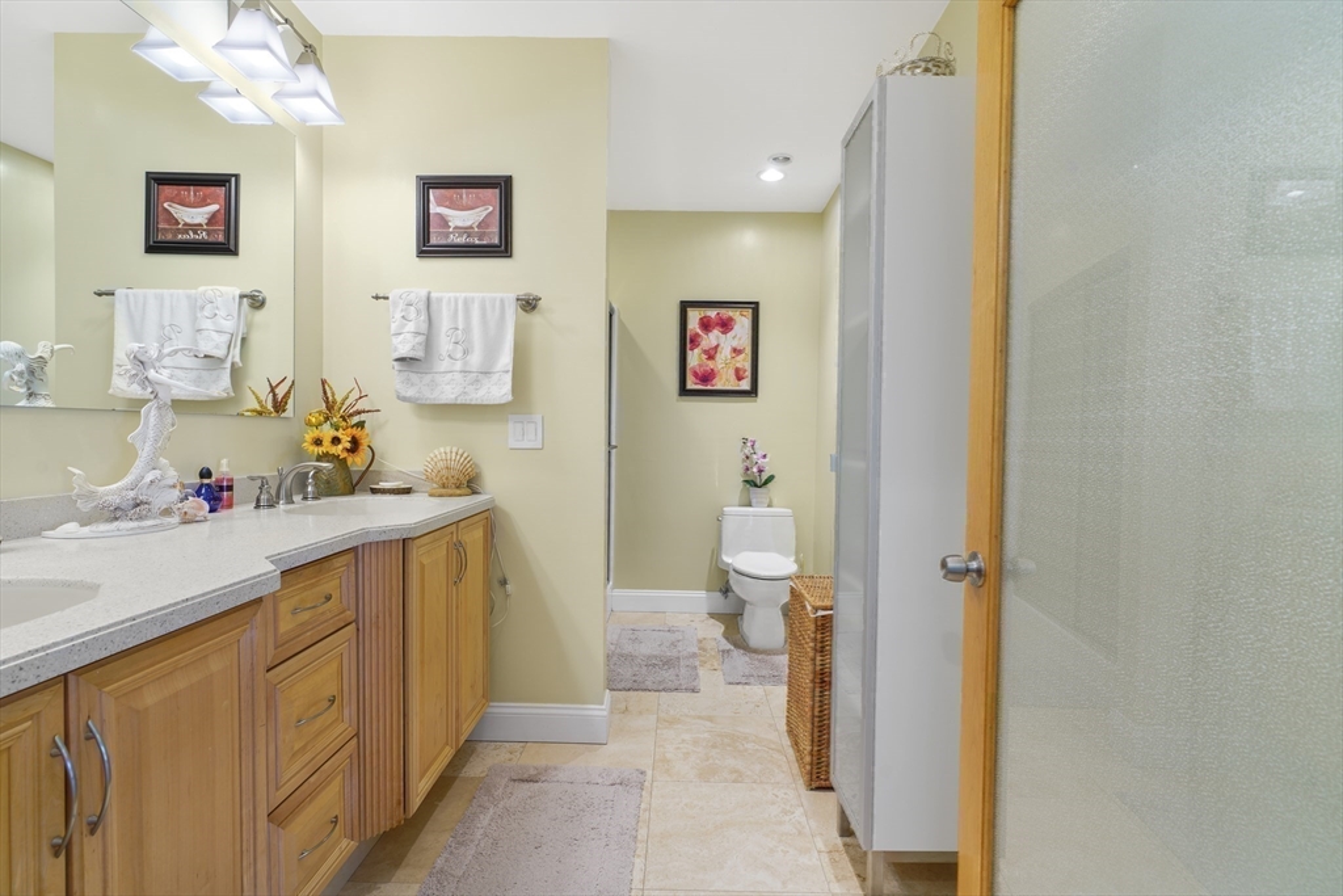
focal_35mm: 16
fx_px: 597
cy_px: 448
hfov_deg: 96.7
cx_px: 672
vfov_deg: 73.8
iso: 100
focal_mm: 16
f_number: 8
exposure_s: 1
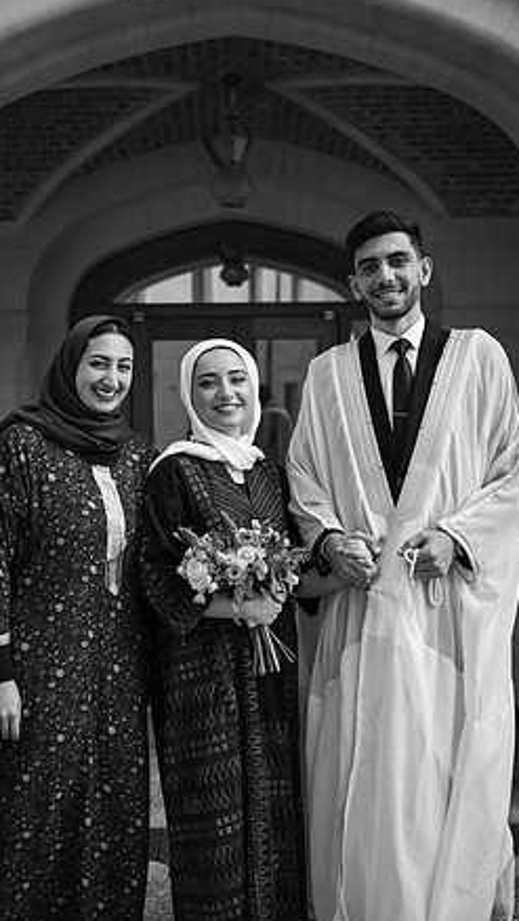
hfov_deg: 27.7
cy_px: 463
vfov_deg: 47.3
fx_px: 1050
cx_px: 227
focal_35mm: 43
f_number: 3.2
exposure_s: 1/500
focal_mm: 40
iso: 200
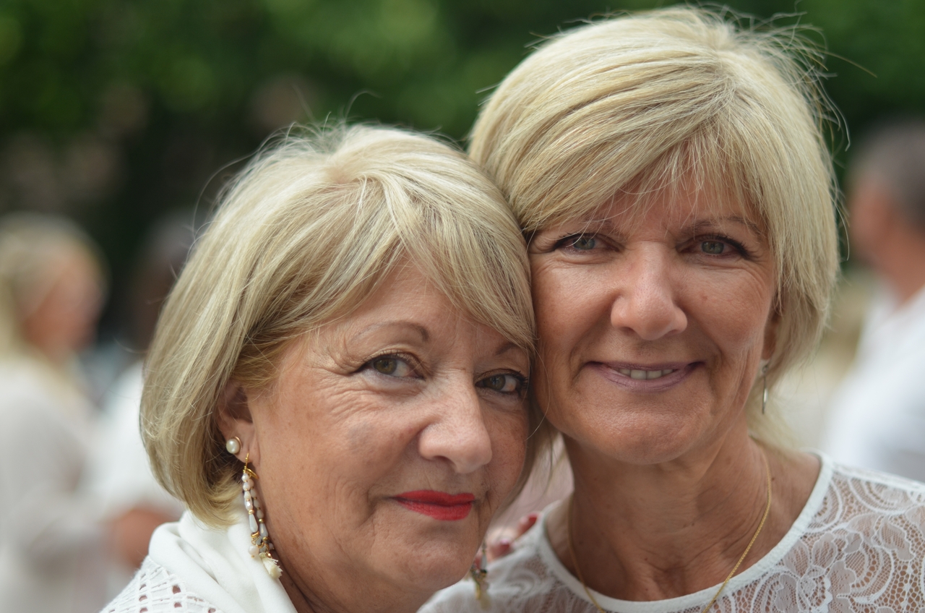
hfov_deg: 27.0
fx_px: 1923
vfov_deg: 18.1
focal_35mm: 75
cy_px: 306
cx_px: 462
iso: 200
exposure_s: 1/1000
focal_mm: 50
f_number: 1.6
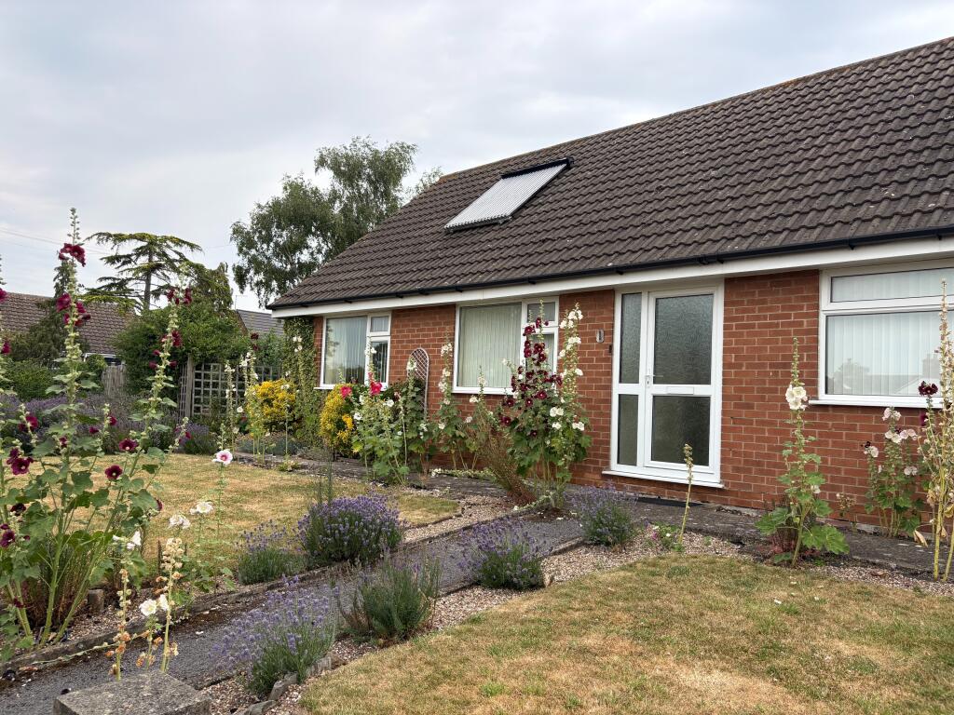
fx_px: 717
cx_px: 477
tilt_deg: +3.6
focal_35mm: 26
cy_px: 358
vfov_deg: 53.1
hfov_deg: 67.3
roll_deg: -2.2
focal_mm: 5.96
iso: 50
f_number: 1.6
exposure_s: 1/1751
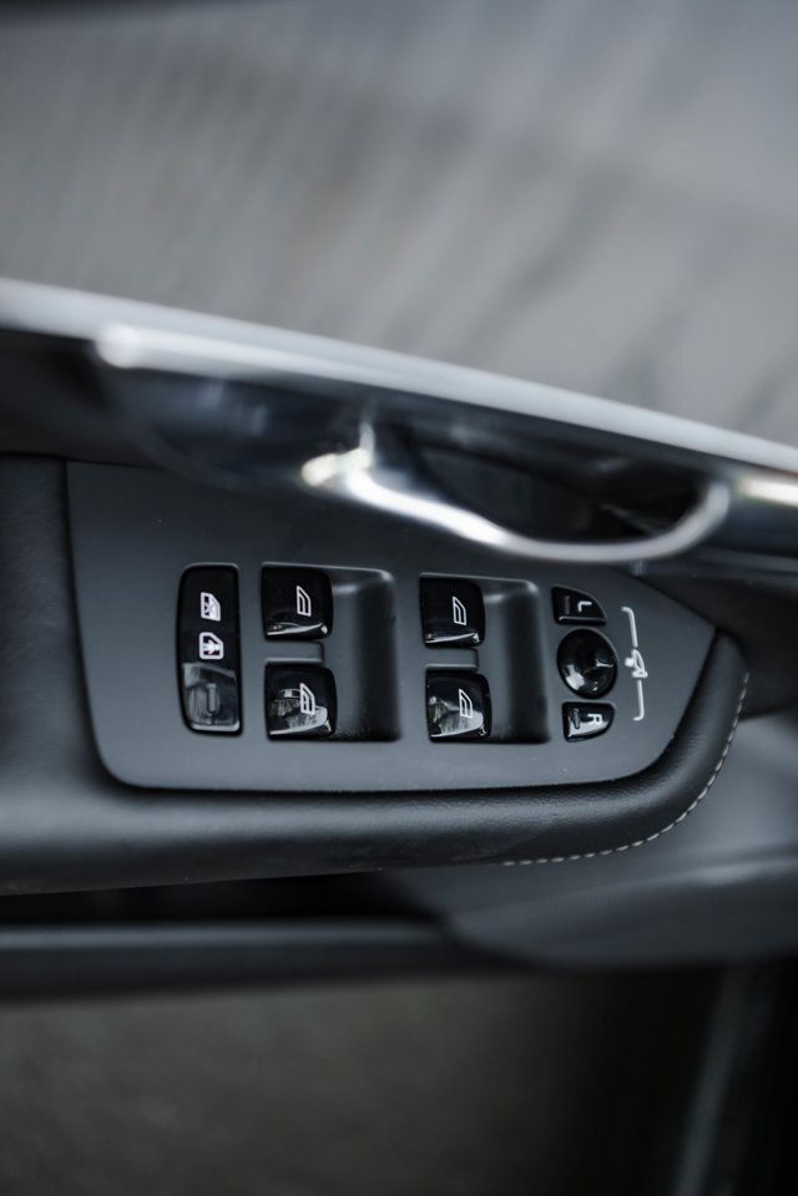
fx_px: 1396
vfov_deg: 46.4
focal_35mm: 42
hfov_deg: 31.9
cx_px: 399
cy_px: 598
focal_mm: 42
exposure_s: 1/250
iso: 800
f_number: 2.8
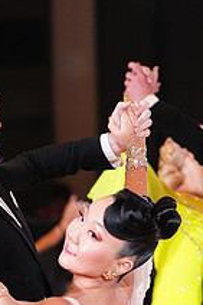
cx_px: 53
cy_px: 416
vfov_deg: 6.8
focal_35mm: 301
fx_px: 2550
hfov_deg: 4.6
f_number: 2.8
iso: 2500
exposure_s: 1/640
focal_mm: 110
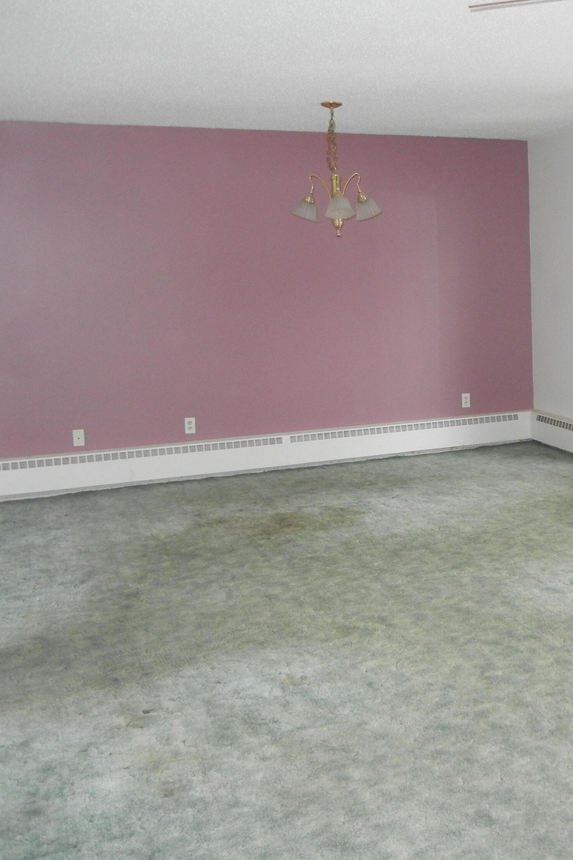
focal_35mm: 42
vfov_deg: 46.4
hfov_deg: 30.3
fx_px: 1003
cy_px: 426
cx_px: 531
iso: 635
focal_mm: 5.4
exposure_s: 1/30
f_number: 3.5
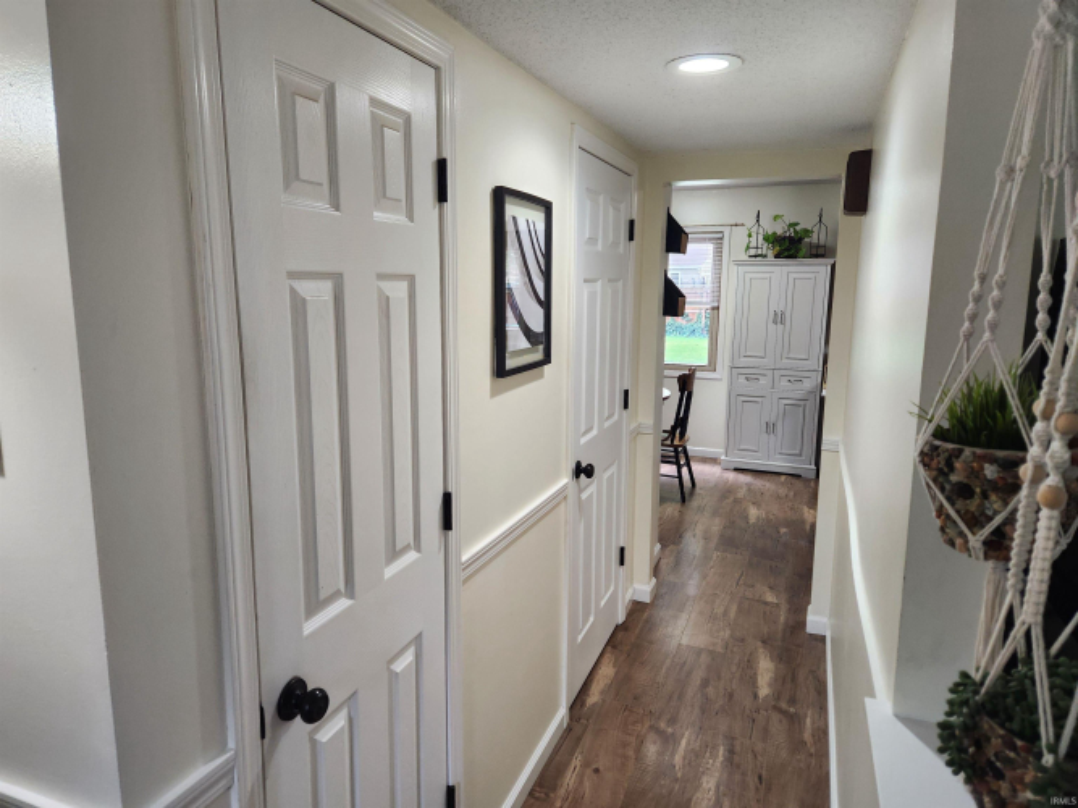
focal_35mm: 23
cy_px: 404
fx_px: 716
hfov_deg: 73.9
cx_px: 539
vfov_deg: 58.9
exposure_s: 1/120
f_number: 1.8
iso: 160
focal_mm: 5.4
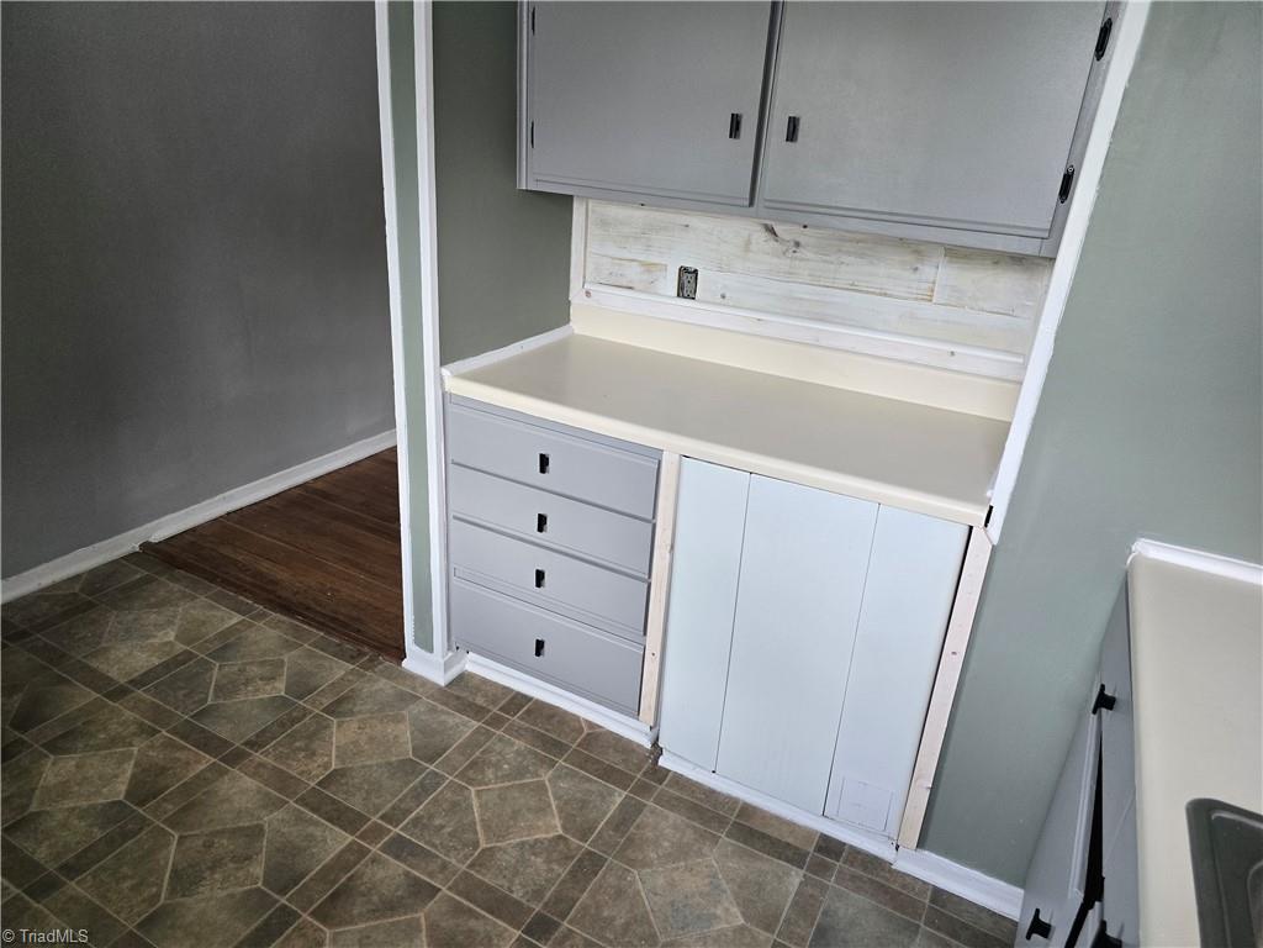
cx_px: 632
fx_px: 839
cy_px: 474
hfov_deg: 73.9
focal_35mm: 23
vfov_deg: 58.9
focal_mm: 6.3
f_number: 1.7
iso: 200
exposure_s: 1/180
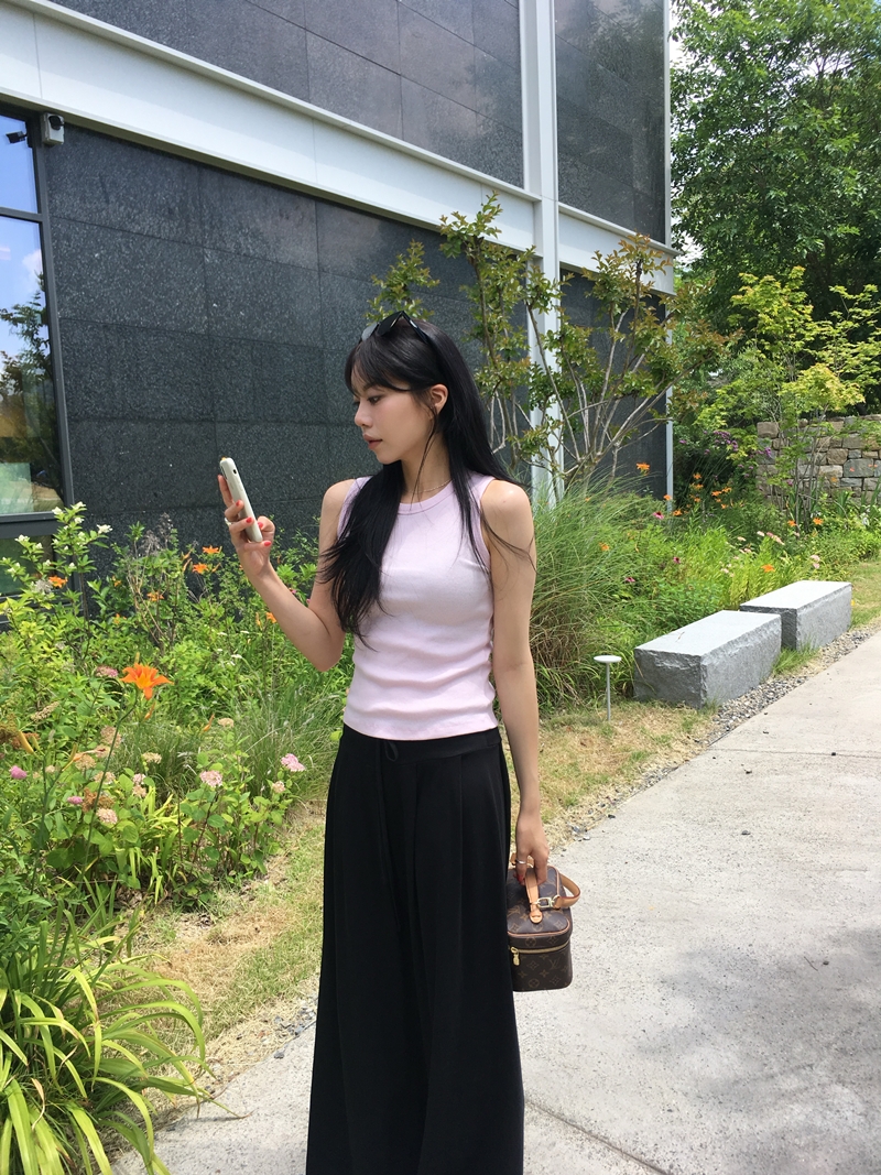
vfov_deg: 61.7
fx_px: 984
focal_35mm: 29
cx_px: 440
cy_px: 588
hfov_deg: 48.2
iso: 25
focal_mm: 4.15
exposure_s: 1/674
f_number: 2.2
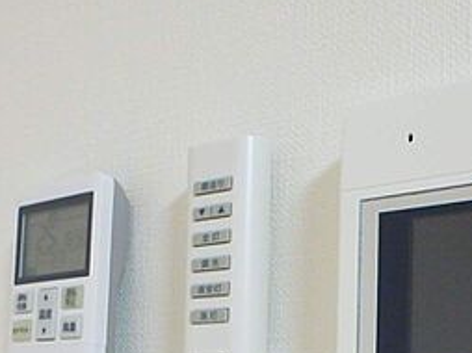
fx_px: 722
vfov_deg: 25.1
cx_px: 321
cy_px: 407
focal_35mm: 53
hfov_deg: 35.8
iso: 400
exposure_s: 1/30
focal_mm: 3.7
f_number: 3.5
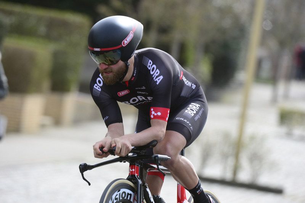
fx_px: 3386
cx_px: 152
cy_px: 102
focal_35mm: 400
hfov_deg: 5.2
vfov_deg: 3.4
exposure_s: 1/1000
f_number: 7.1
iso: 1000
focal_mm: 400
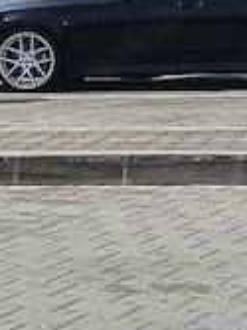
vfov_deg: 16.0
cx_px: 227
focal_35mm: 122
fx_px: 1162
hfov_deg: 12.0
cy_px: 59
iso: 100
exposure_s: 1/675
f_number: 1.75
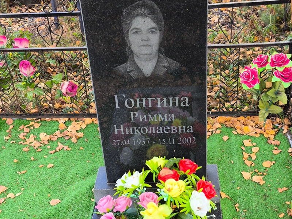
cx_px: 146
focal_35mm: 50
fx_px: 422
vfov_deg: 29.1
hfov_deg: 38.2
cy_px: 110
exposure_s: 1/120
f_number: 1.7
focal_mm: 4.71
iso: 50
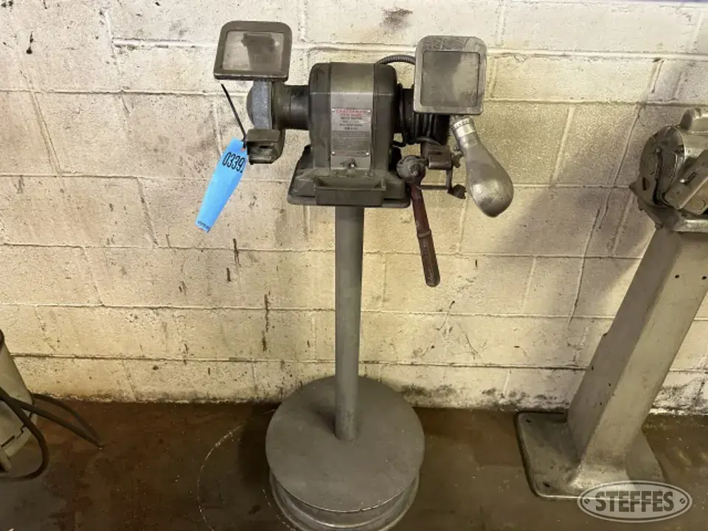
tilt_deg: -33.4
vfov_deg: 56.8
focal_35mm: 24
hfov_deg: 71.6
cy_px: 266
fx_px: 491
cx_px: 354
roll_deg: -1.4
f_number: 1.78
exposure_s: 1/60
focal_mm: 6.86
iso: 400
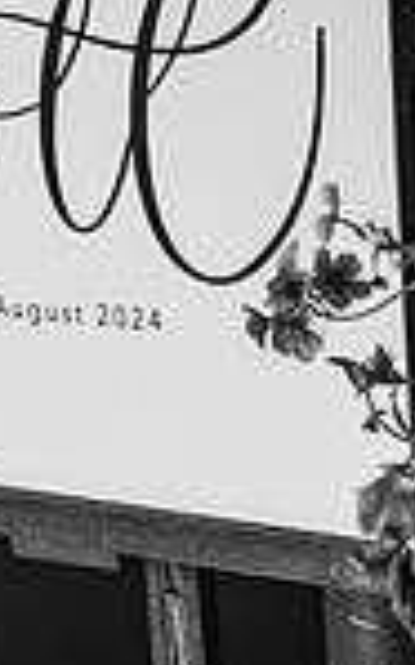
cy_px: 22
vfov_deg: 14.8
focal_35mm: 139
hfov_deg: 9.3
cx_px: 513
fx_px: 2518
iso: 450
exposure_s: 1/200
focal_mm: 35
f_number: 4
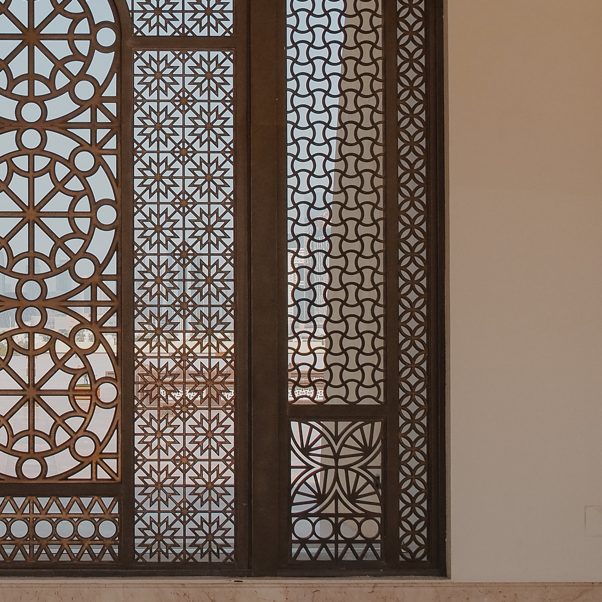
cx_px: 10
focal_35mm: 54
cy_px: 66
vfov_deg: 30.3
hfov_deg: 29.7
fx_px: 1062
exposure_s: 1/800
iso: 200
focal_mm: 12
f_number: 6.3
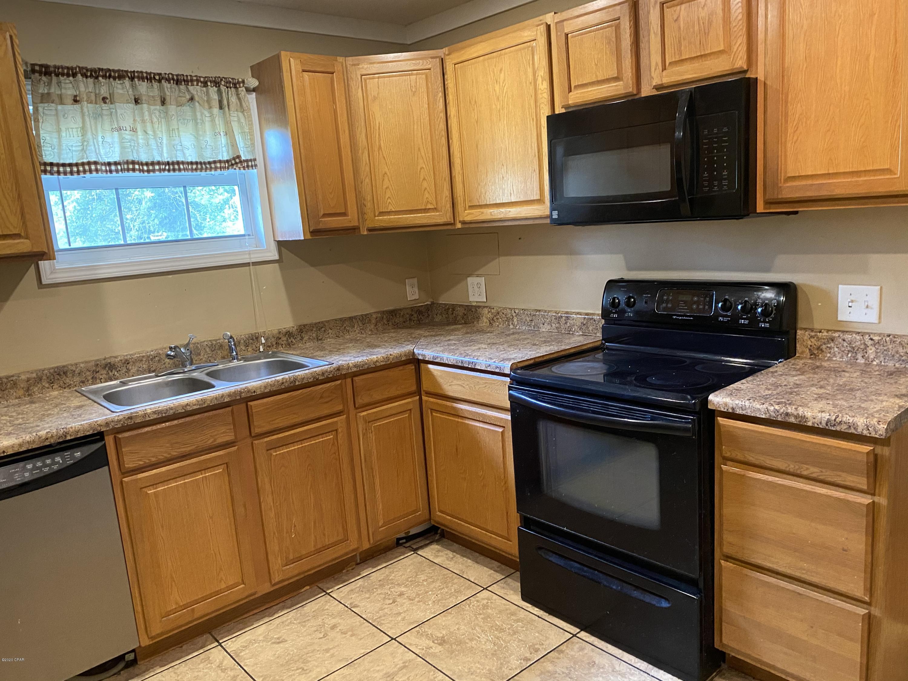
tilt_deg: -9.4
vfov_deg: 53.1
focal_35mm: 26
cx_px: 454
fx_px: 682
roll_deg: +3.8
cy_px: 340
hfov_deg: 67.3
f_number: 1.8
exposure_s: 1/60
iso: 500
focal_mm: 4.25
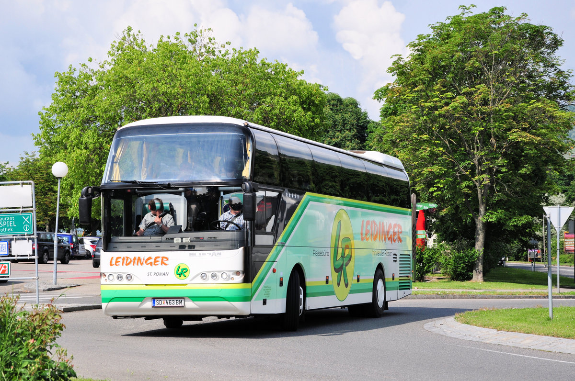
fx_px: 1387
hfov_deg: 23.4
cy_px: 190
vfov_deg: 15.7
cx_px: 288
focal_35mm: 87
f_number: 7.1
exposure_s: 1/800
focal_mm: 58
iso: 200
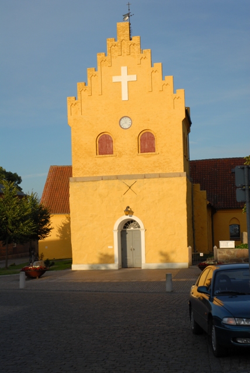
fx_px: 624
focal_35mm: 60
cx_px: 125
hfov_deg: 22.7
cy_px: 186
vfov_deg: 33.4
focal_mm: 40
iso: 250
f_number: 9
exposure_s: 1/320
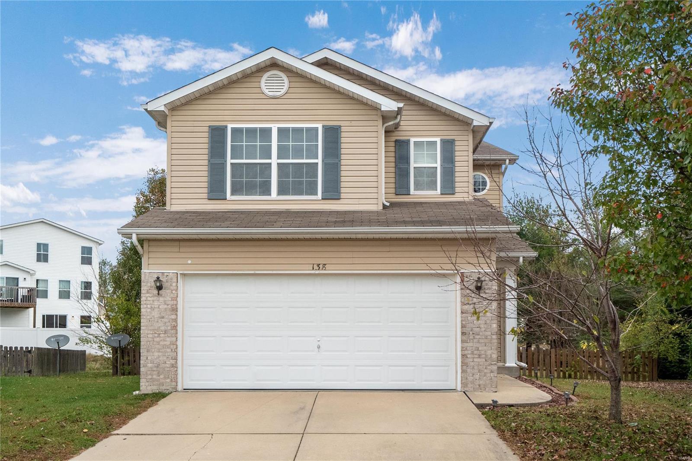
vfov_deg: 43.6
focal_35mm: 30
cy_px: 230
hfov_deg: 61.9
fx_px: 577
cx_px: 346
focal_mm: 15
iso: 400
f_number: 8
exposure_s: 1/320
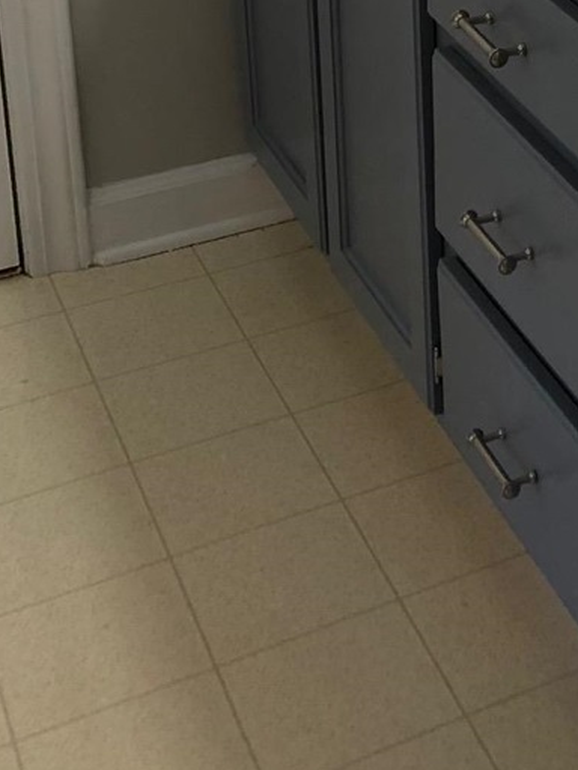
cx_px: 777
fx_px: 1870
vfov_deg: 21.0
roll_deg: +0.1
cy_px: -247
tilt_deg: -12.6
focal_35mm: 84
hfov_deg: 16.5
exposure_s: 1/30
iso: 25
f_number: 1.8
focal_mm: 3.99
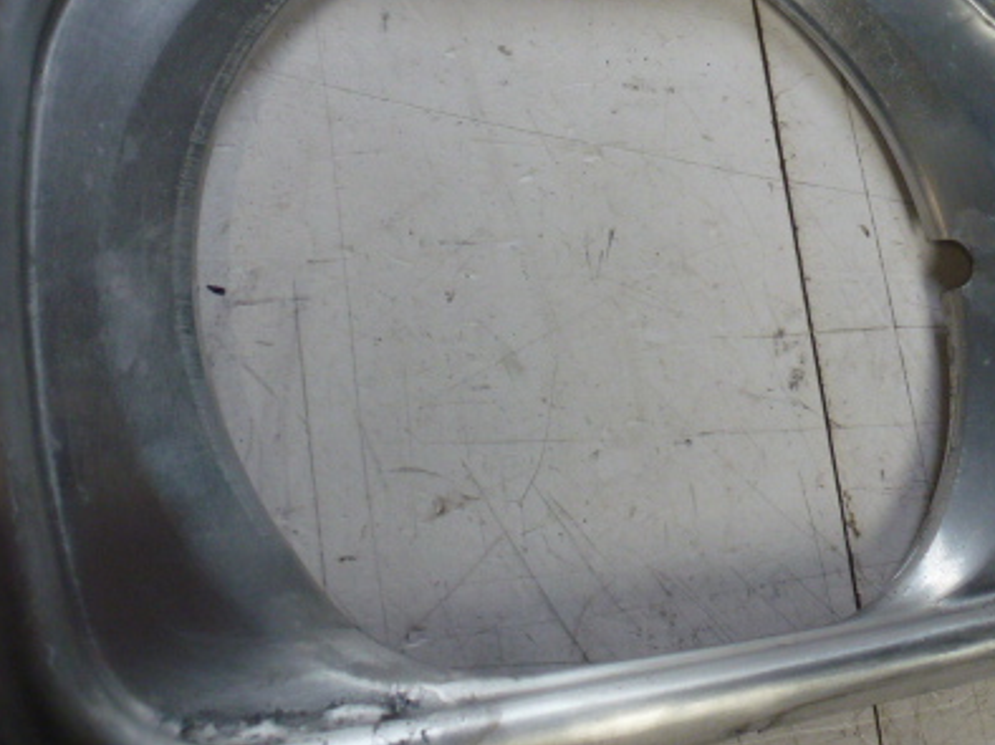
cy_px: 306
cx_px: 457
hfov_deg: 47.8
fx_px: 1120
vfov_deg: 36.7
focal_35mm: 39
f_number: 3.3
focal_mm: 4.3
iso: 200
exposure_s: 1/60
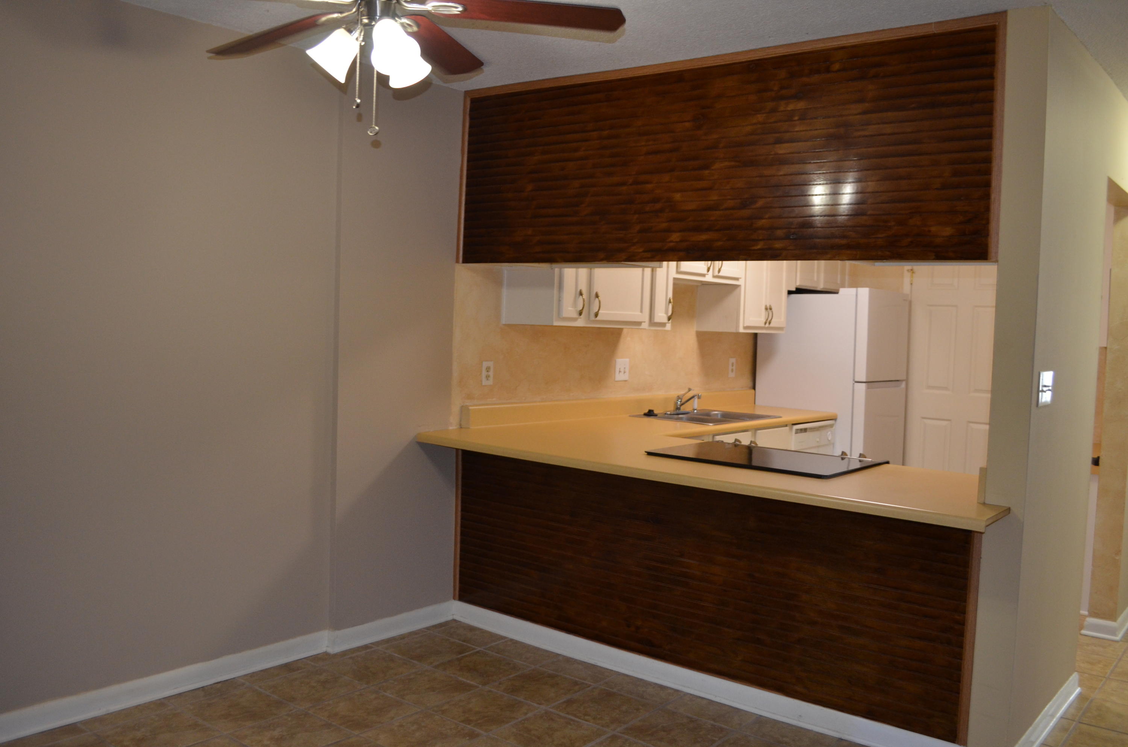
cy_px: 374
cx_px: 564
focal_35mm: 30
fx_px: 938
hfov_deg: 62.0
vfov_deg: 43.4
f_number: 3.8
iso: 800
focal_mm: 20
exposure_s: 1/60
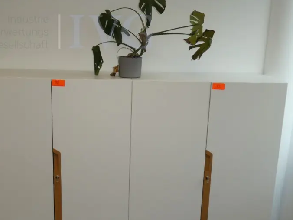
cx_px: 122
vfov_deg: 28.9
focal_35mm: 50
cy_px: 148
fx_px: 423
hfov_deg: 38.1
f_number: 3.6
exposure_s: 1/60
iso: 160
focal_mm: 5.8
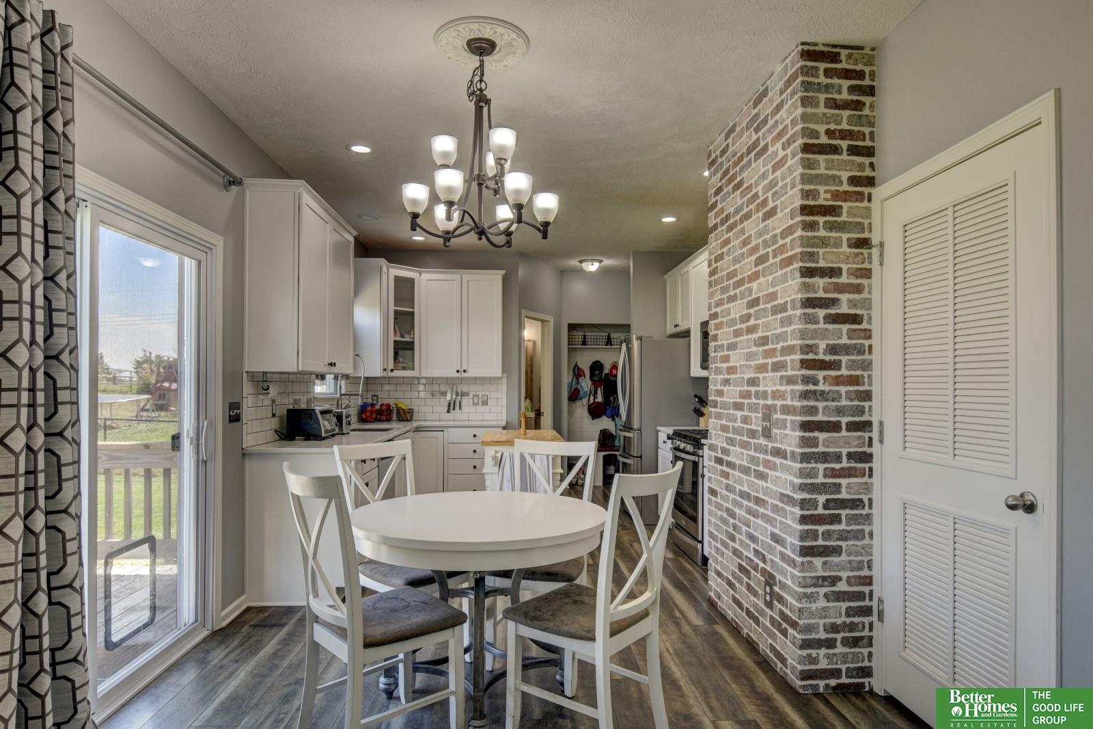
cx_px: 546
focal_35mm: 21
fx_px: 637
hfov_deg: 81.2
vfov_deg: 59.5
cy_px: 364
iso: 400
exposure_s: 1/25
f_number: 8
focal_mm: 14
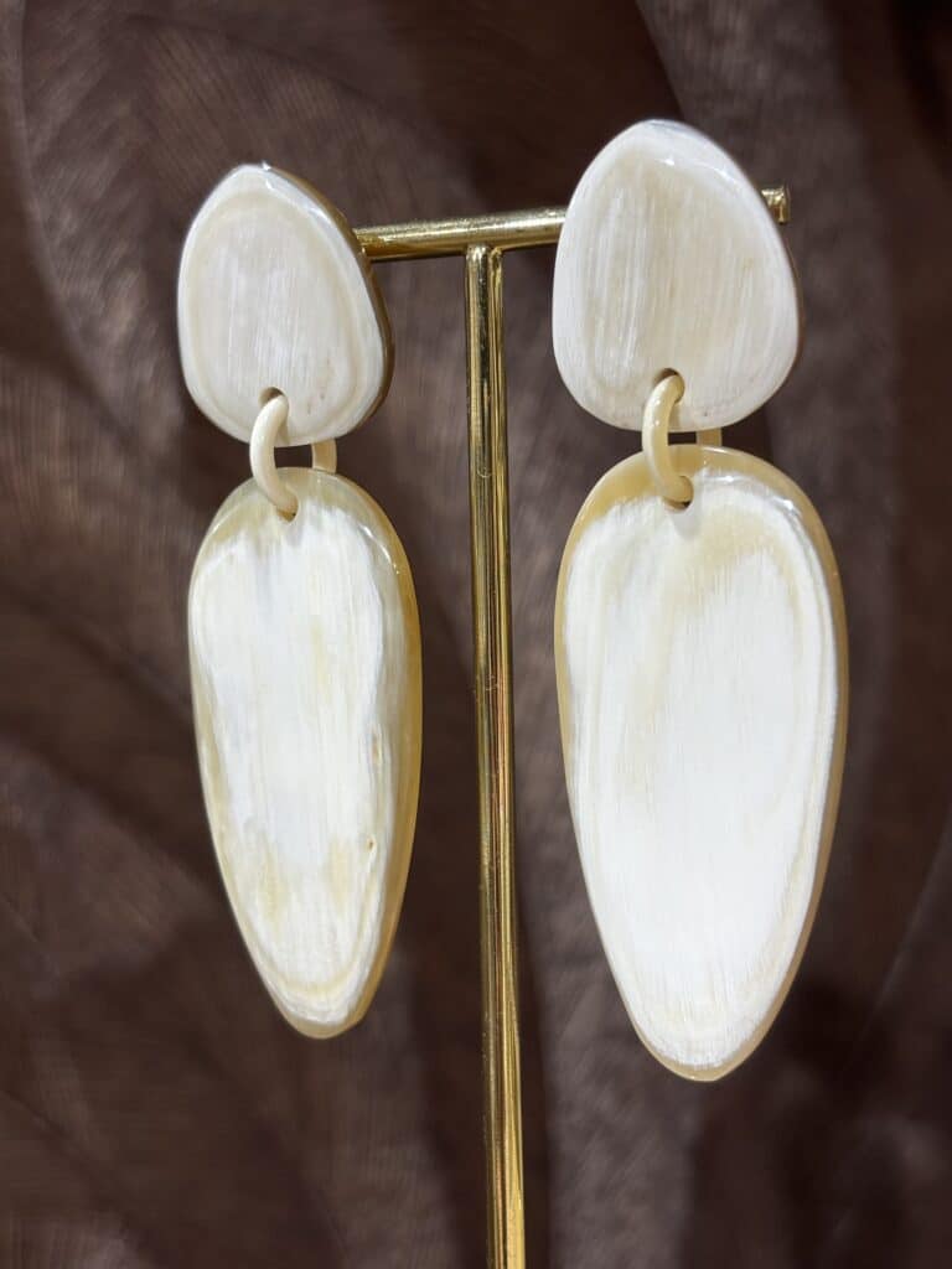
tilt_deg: -4.2
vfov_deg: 36.8
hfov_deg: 28.0
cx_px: 476
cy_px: 634
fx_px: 1907
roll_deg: +0.8
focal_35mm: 52
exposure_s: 1/100
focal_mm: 5.96
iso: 32
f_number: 1.6
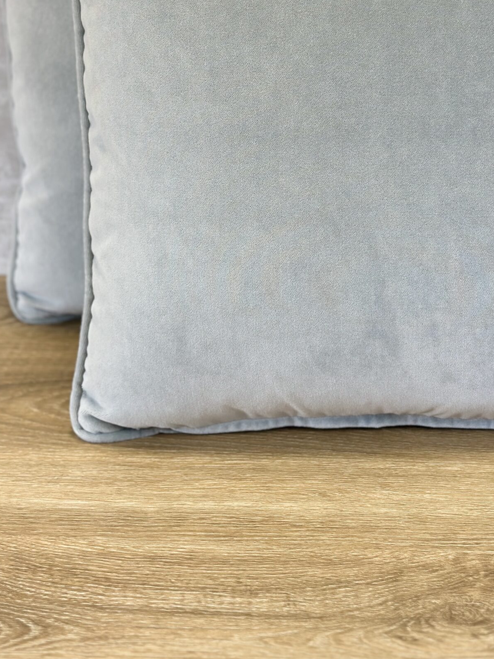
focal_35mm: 77
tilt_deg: -18.7
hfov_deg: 19.1
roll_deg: +1.9
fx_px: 1465
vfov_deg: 25.1
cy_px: 171
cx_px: 325
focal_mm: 6.86
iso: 80
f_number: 1.78
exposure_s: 1/178
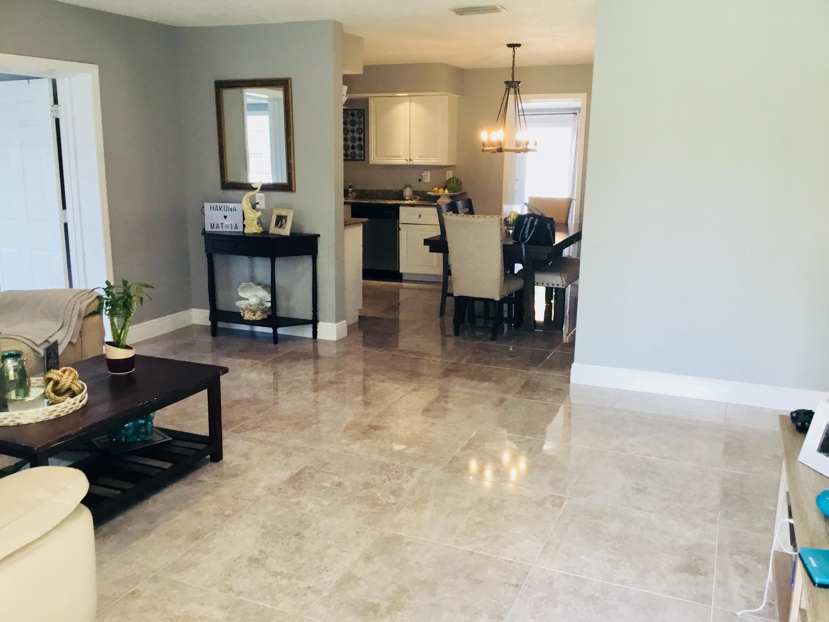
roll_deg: +0.2
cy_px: 311
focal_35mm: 31
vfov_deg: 45.4
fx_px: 742
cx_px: 414
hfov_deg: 58.4
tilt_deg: -10.9
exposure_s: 1/30
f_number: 2.4
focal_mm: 3.3
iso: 40
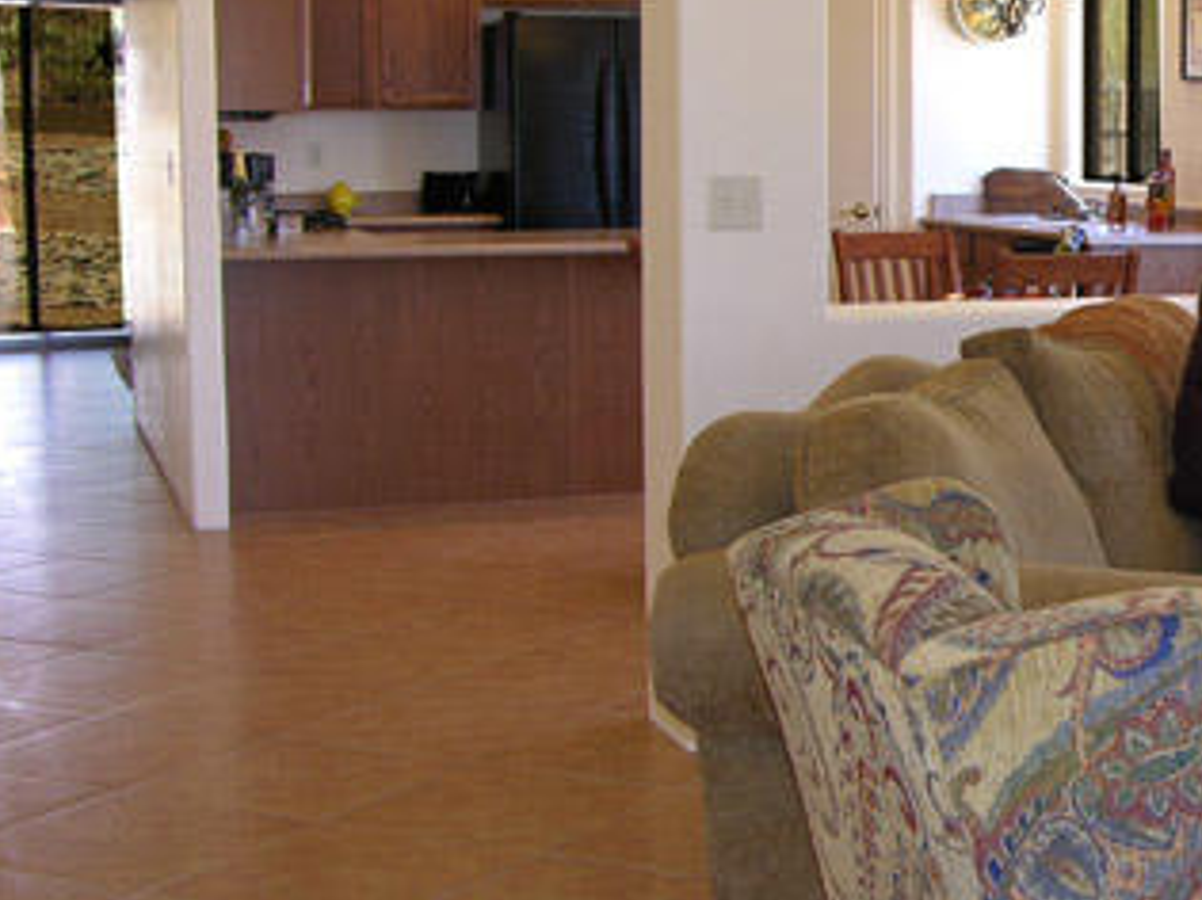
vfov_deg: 20.4
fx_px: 2499
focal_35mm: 72
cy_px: 427
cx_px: 1099
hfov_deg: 26.1
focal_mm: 8.9
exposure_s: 1/15
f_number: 3.5
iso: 50
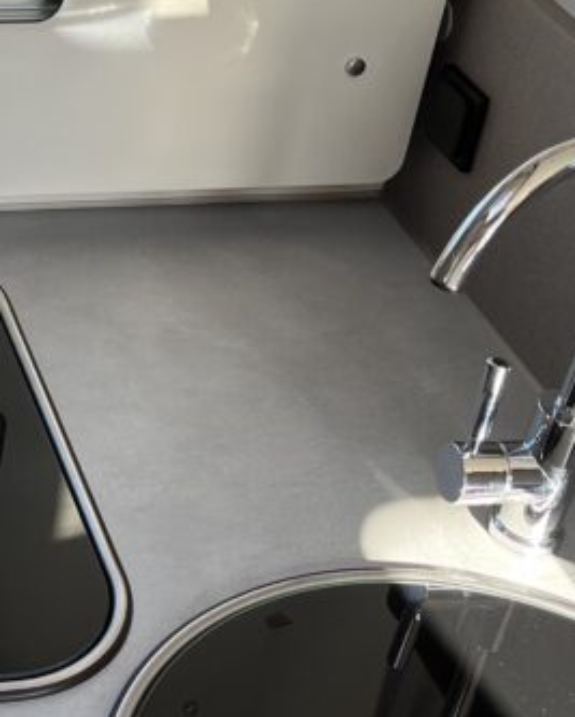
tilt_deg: -38.1
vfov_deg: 24.4
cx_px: -34
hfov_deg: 19.0
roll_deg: -1.5
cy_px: 347
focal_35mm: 78
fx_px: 1657
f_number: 1.6
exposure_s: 1/208
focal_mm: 5.1
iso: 40
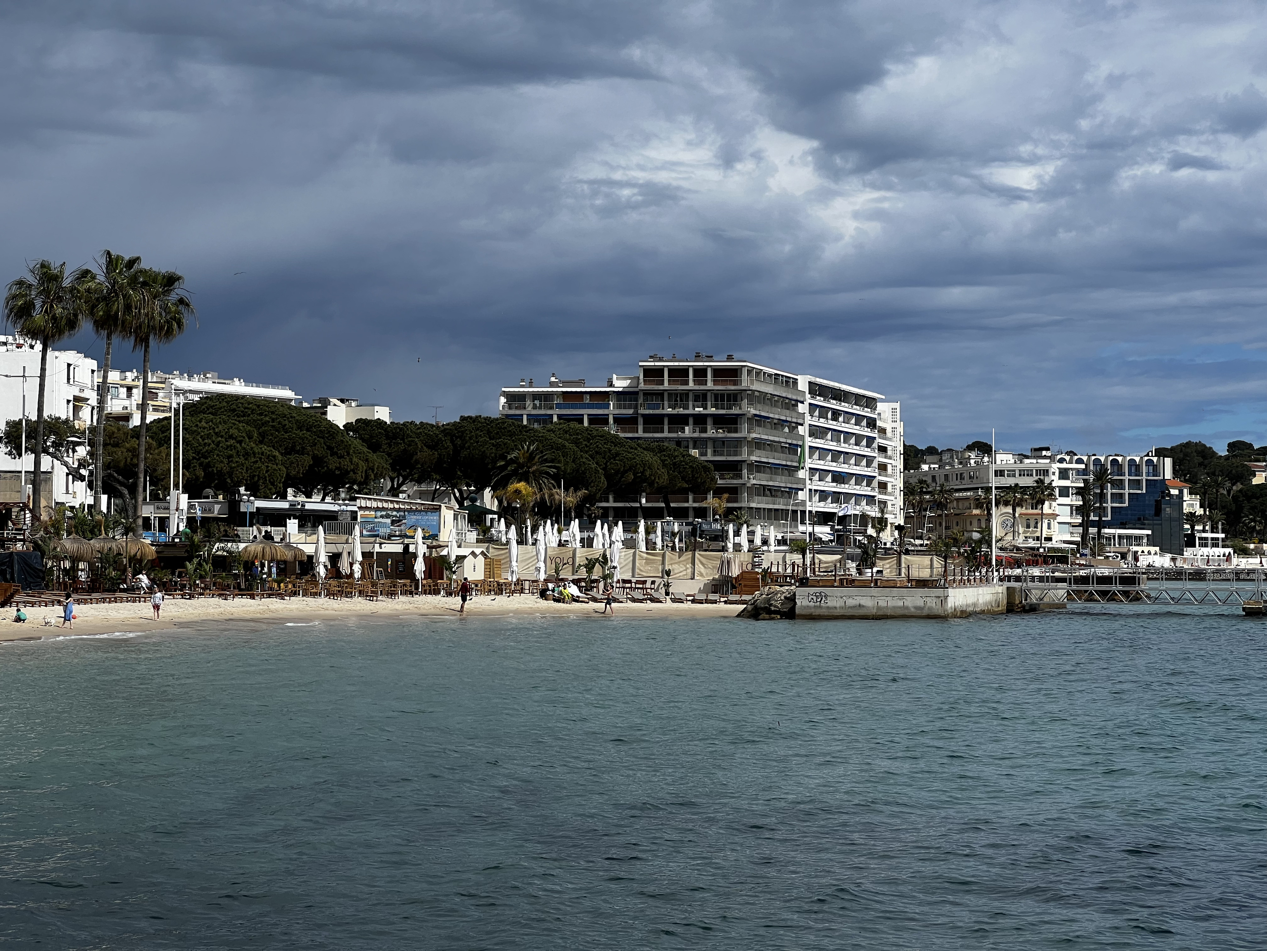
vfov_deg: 19.1
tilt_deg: +2.7
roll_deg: +0.1
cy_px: 476
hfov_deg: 25.3
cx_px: 634
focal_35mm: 77
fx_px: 2818
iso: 32
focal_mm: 9
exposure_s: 1/1508
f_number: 2.8
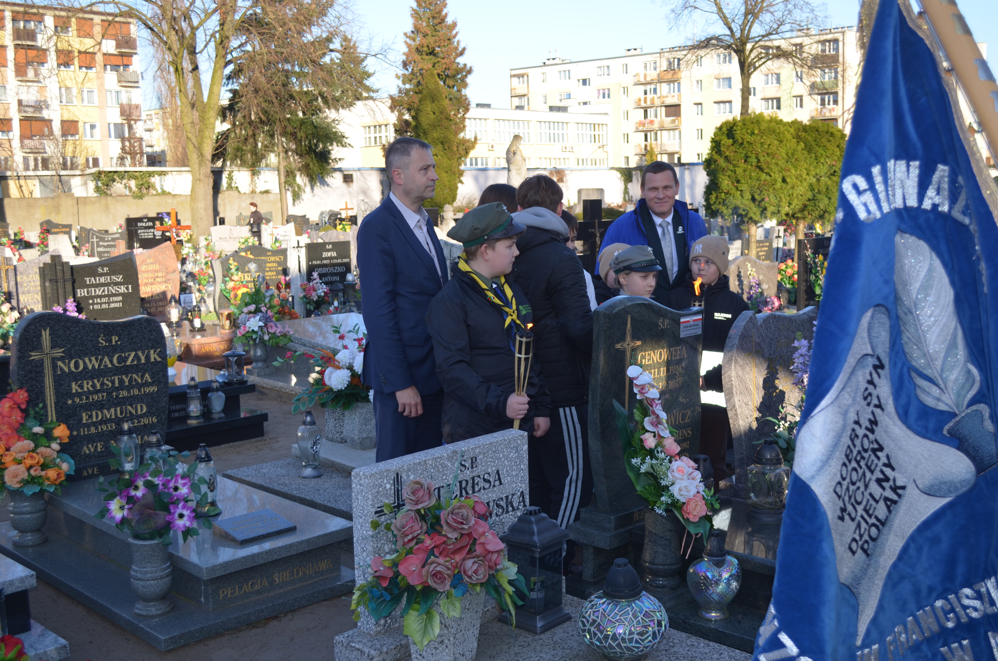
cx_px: 499
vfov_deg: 34.1
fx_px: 1079
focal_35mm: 39
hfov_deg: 49.6
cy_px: 330
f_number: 4.2
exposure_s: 1/200
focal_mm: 26
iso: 110
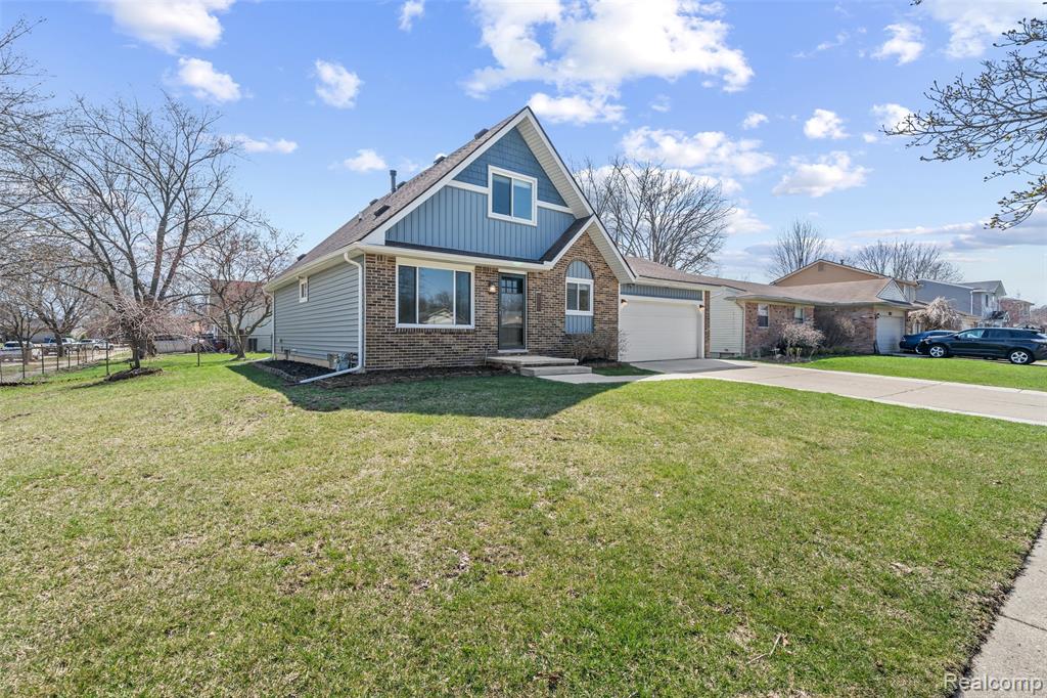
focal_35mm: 15
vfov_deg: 77.3
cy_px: 349
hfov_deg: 100.4
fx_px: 436
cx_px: 524
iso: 250
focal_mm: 15
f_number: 8
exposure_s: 1/400
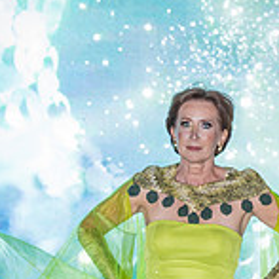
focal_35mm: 519
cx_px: 203
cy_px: 366
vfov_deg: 3.4
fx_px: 4733
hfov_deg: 3.4
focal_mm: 200
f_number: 2.8
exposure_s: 1/200
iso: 1600
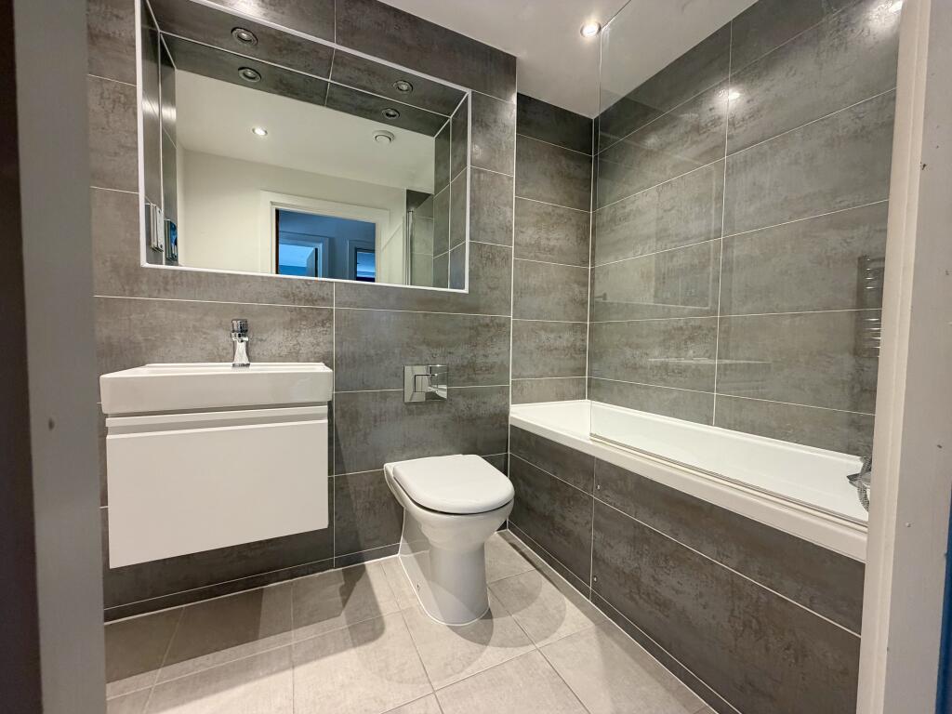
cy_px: 357
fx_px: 385
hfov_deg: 102.1
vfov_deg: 85.7
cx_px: 476
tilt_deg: -3.1
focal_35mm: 14
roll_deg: -0.2
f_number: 2.2
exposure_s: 1/50
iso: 200
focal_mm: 2.22
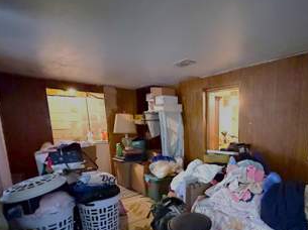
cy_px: 152
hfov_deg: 72.4
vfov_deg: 59.7
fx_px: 196
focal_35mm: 22
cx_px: 222
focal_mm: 2.22
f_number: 2.2
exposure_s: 1/30
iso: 2500
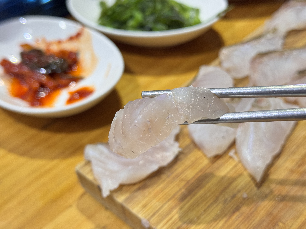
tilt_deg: -40.3
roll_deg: +9.8
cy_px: 114
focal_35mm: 48
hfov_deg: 39.7
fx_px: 424
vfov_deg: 30.3
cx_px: 153
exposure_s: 1/60
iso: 160
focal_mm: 6.76
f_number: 1.78
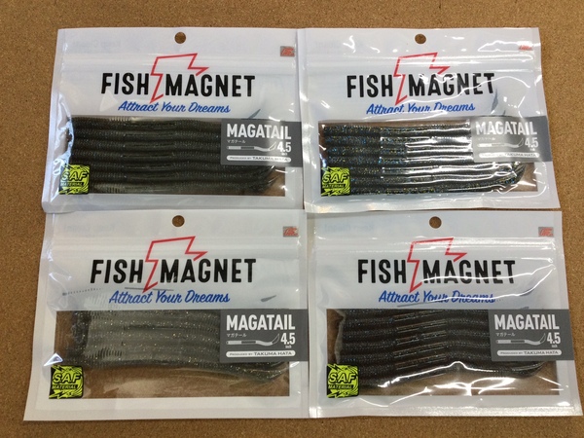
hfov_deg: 58.4
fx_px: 523
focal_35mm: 31
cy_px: 219
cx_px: 292
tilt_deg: -81.2
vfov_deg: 45.4
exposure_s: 1/30
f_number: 2.4
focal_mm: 3.3
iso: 25
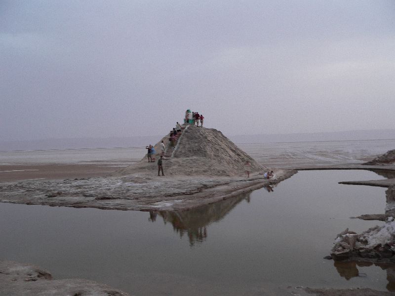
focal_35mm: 36
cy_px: 148
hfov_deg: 51.4
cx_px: 198
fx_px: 411
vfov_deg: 39.7
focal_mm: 6
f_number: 2.8
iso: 80
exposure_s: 1/5
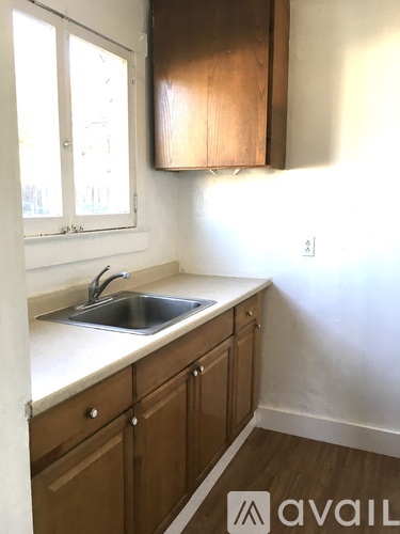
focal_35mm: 29
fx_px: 447
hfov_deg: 48.2
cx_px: 200
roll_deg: +0.8
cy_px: 267
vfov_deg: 61.7
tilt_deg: -6.8
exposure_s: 1/40
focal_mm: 4.15
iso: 32
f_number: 2.2
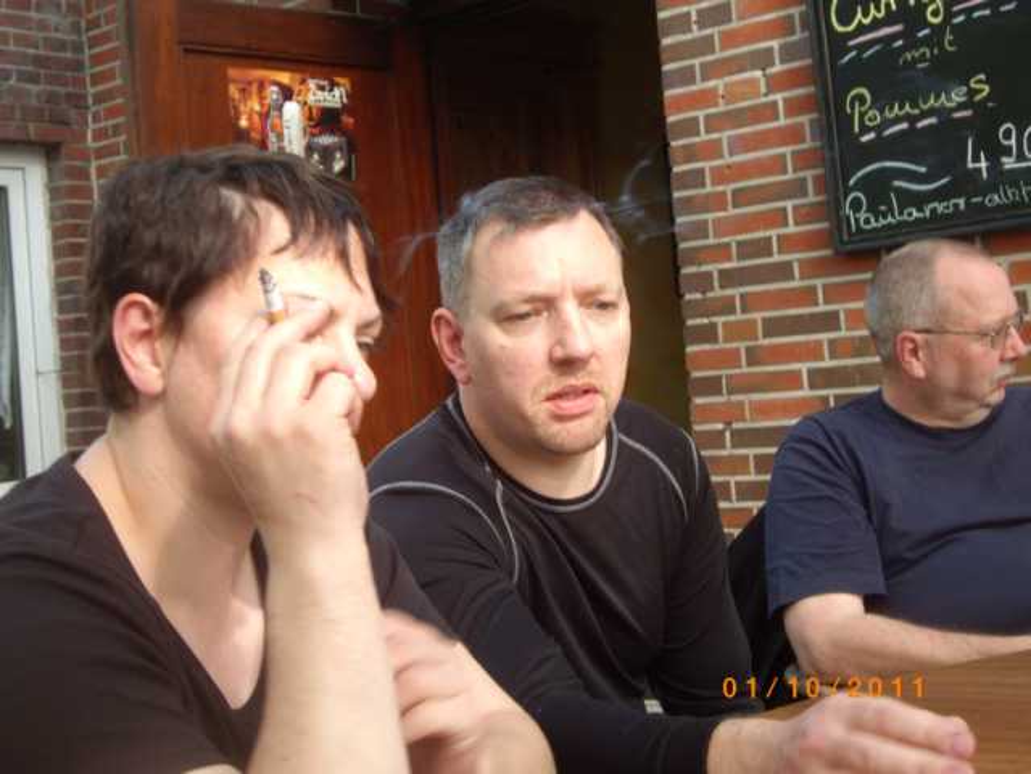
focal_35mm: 55
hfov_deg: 34.9
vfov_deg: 26.6
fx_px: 1638
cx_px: 516
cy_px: 387
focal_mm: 11.5
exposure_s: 1/60
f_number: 3.4
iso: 200
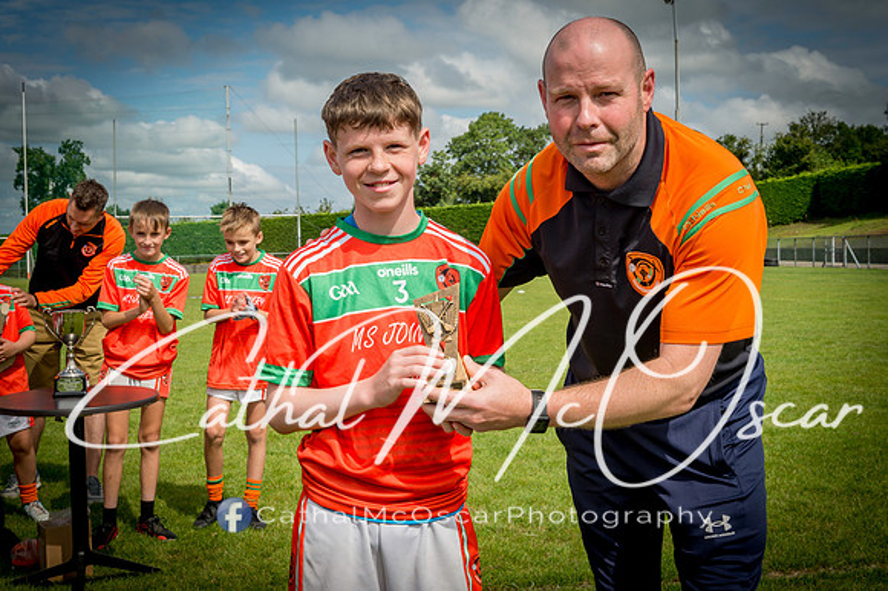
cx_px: 413
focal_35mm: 48
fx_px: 1186
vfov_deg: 28.0
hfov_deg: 41.0
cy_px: 275
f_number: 8
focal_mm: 45
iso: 100
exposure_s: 1/125
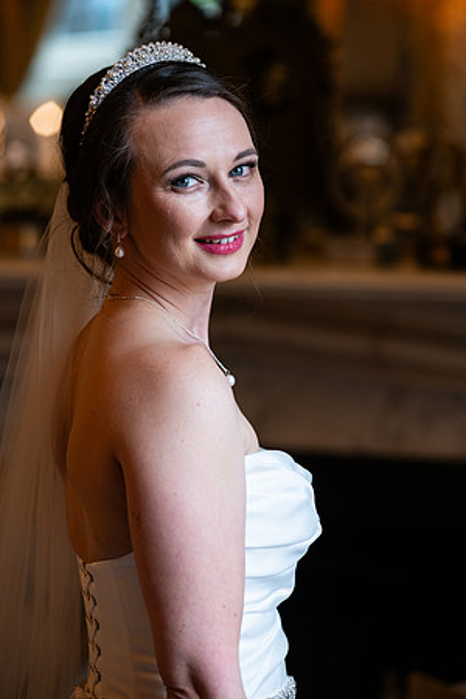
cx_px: 233
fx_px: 2621
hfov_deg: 10.2
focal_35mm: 135
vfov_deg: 15.2
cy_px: 350
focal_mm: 135
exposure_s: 1/160
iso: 400
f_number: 3.5
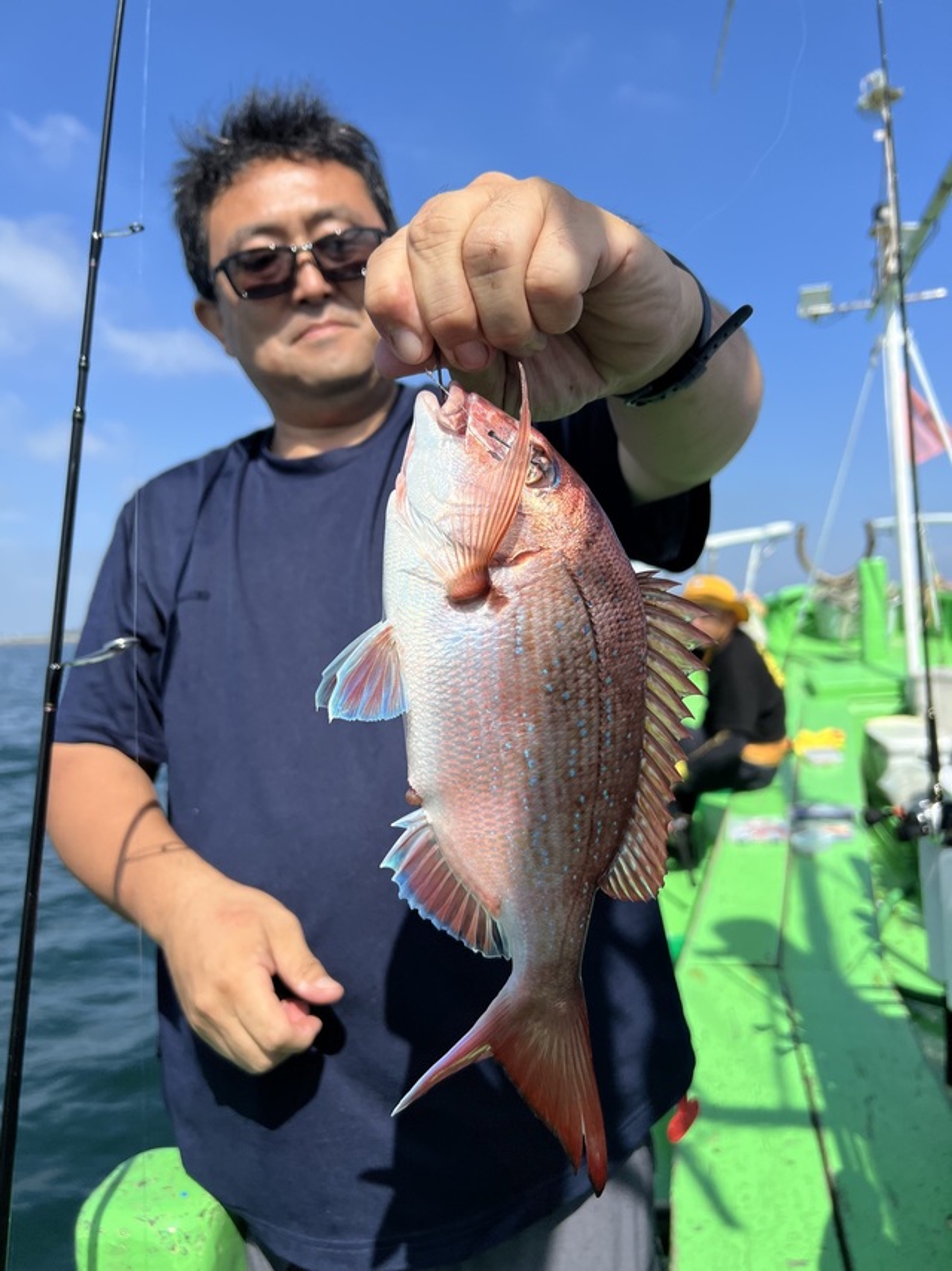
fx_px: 954
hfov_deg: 53.0
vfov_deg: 67.3
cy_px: 636
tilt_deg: +1.8
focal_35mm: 26
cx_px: 476
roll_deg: +4.3
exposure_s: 1/5587
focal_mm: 5.7
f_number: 1.5
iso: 50
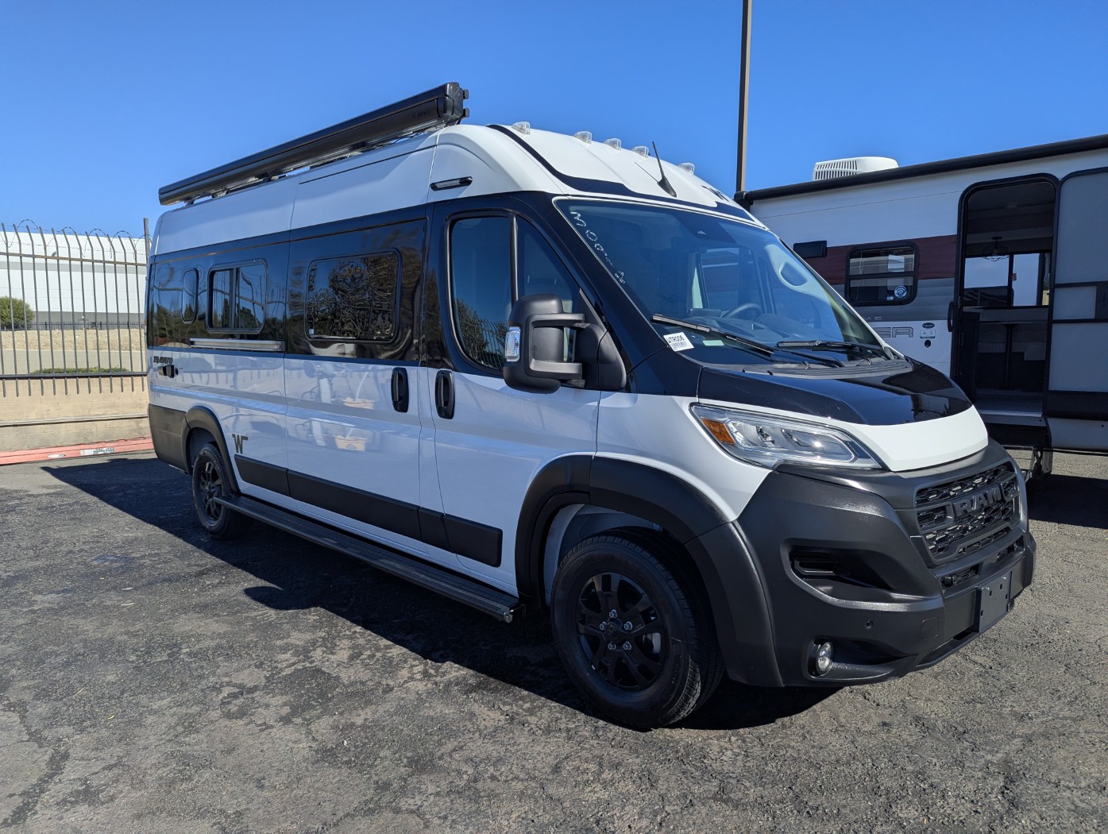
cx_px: 554
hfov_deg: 71.5
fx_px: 769
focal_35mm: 24
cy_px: 417
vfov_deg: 56.9
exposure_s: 1/3333
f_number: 1.85
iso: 43
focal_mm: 6.81
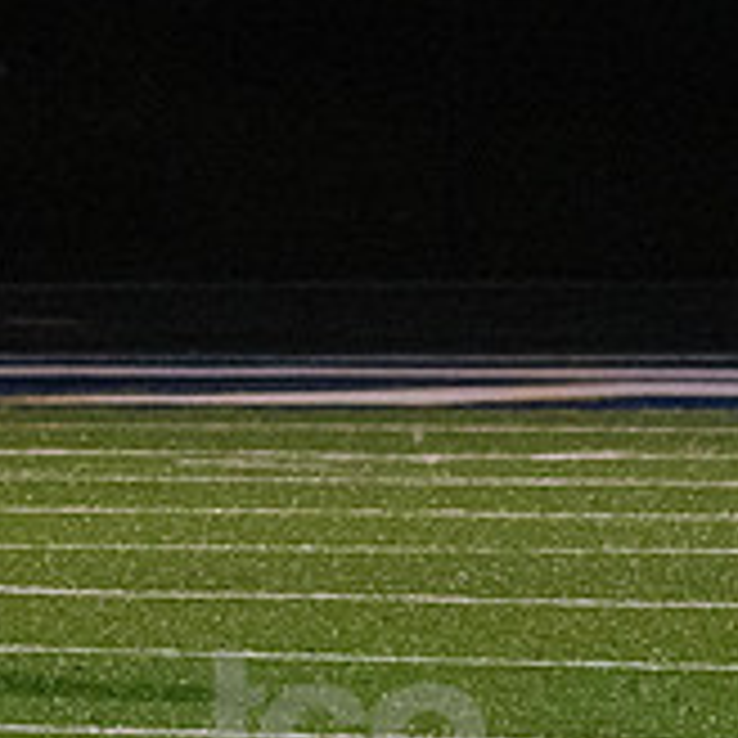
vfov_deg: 1.9
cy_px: 180
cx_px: -288
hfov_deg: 1.9
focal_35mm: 902
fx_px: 21757
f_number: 4.5
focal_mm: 200
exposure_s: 1/1250
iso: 6400
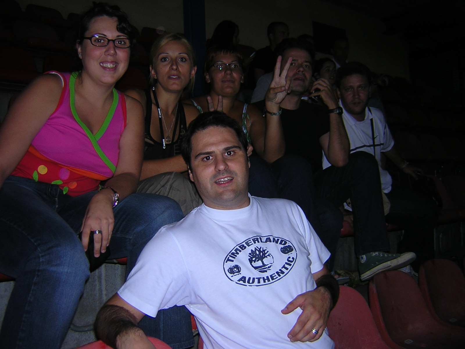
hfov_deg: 51.4
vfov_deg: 39.7
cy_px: 174
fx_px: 484
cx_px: 232
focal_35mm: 36
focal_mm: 4.7
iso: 100
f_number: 2.6
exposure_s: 1/60.1
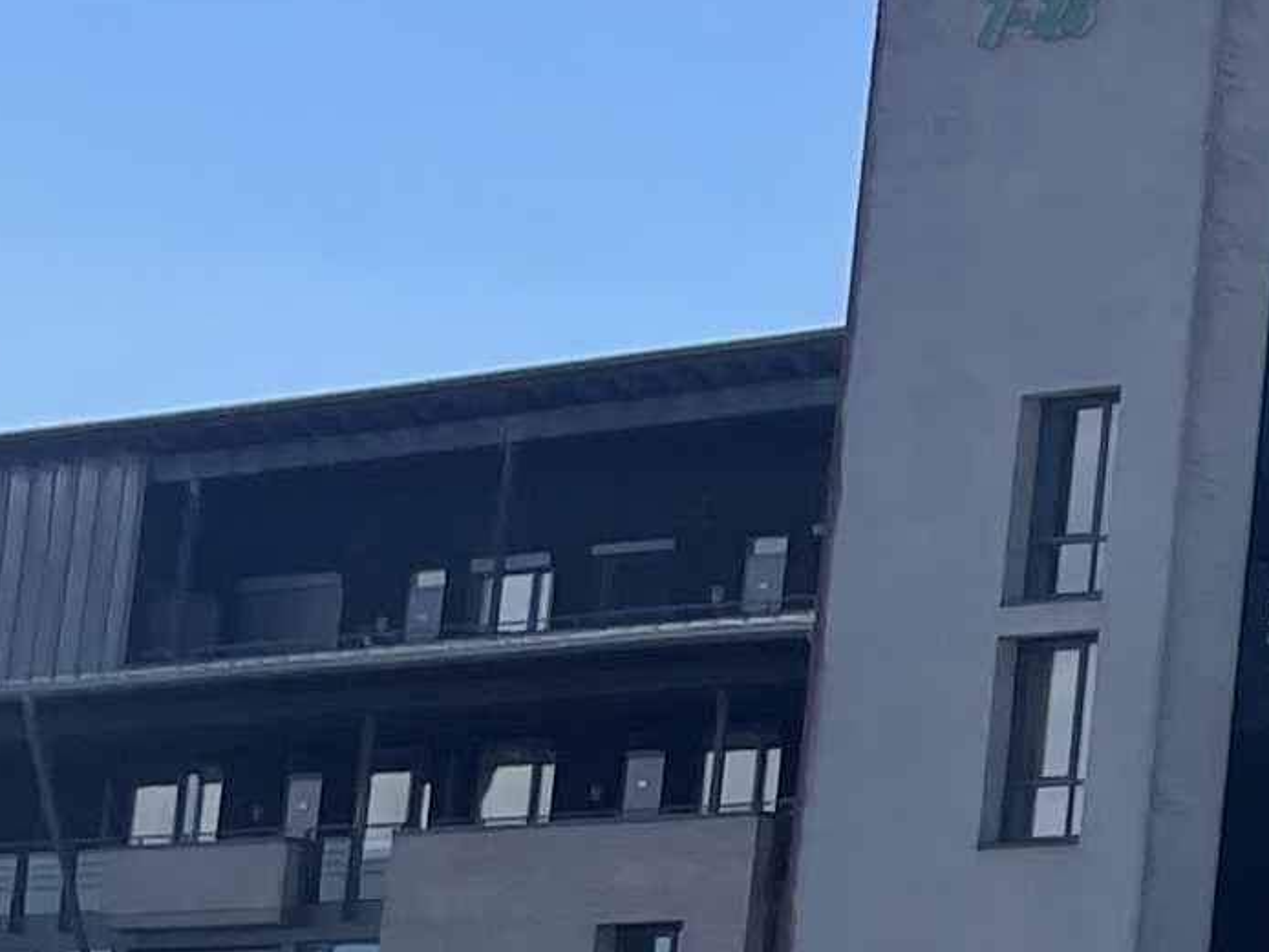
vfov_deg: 9.8
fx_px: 5537
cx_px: 3189
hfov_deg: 10.8
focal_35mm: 151
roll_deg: -2.1
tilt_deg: +8.7
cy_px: 852
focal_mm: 4.2
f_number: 1.6
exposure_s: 1/4651
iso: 32
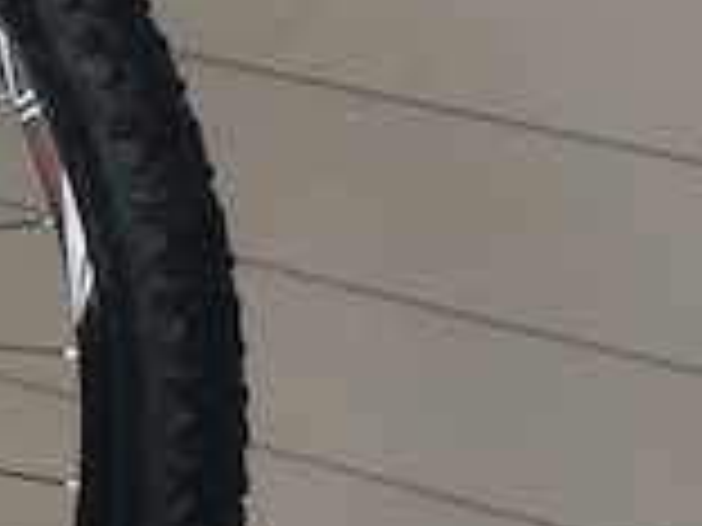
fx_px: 4380
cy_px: -54
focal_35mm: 216
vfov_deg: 6.8
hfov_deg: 8.7
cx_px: -662
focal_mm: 4.12
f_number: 2.4
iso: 50
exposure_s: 1/60
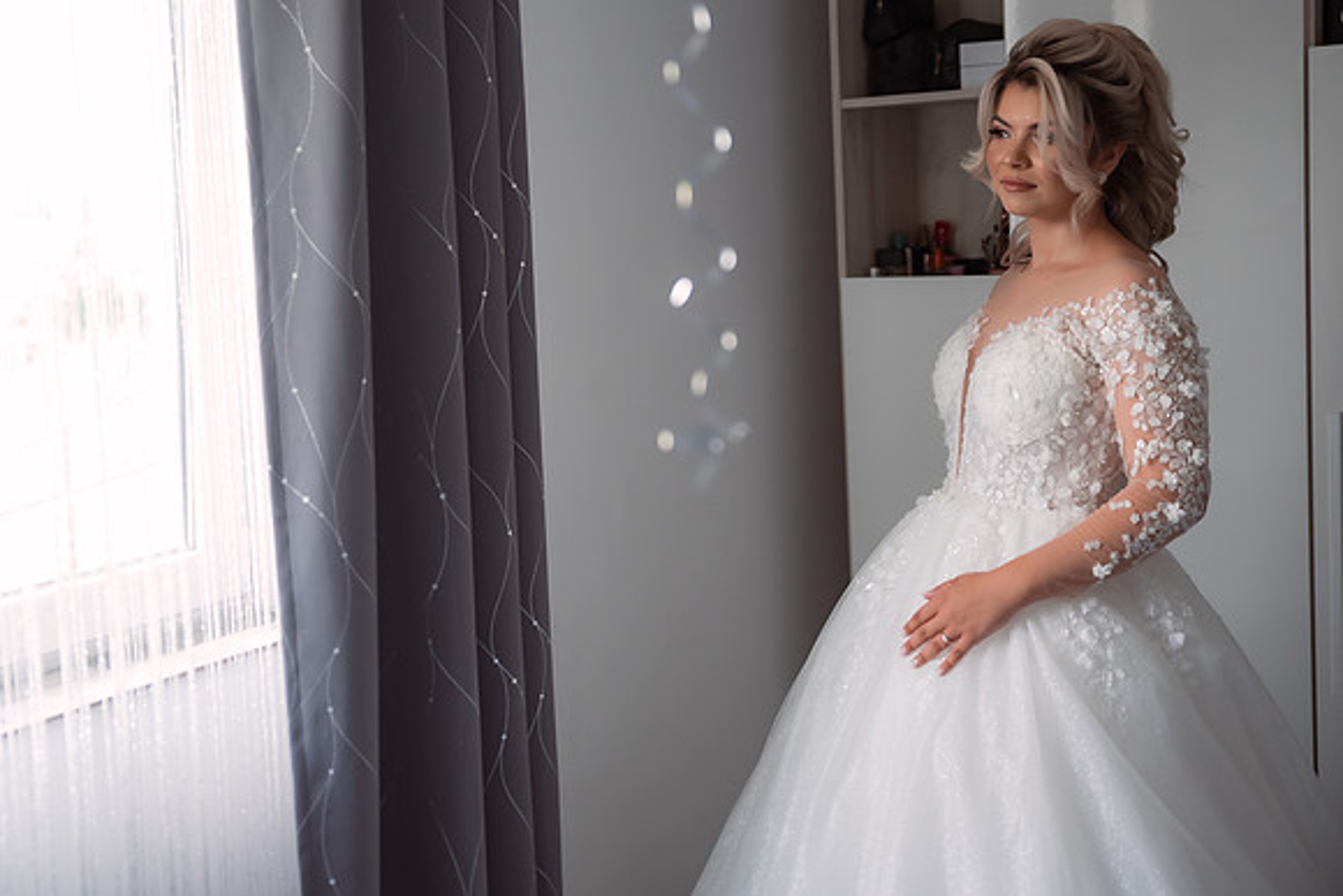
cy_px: 406
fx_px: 2032
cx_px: 644
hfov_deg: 36.6
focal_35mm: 54
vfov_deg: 24.9
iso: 1000
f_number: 2.8
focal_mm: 48
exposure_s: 1/250
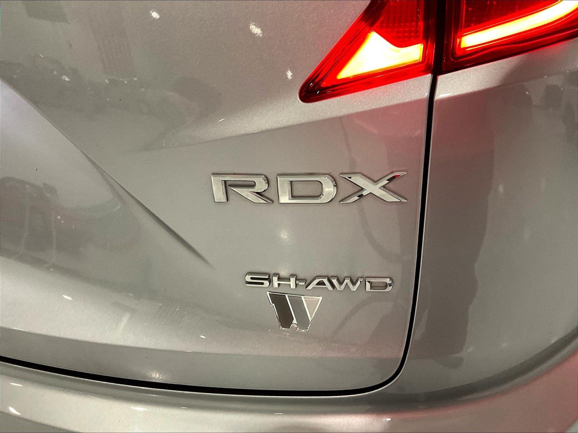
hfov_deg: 61.7
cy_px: 216
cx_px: 289
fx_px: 484
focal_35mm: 29
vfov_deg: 48.2
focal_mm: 3
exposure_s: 1/55
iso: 200
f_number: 1.8
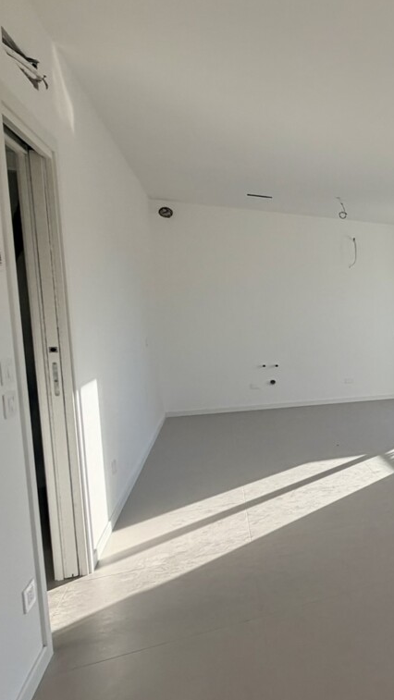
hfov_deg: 25.9
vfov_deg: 66.0
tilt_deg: -5.1
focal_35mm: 29
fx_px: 538
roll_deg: +0.1
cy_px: 362
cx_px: 629
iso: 64
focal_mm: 2.22
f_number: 2.2
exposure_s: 1/502
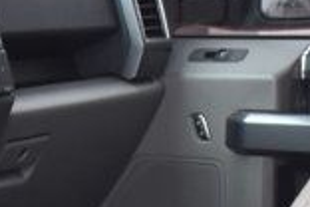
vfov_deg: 5.8
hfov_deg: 7.9
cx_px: -485
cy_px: 177
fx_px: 2032
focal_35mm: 236
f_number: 5.6
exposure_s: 1/125
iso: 400
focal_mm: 24
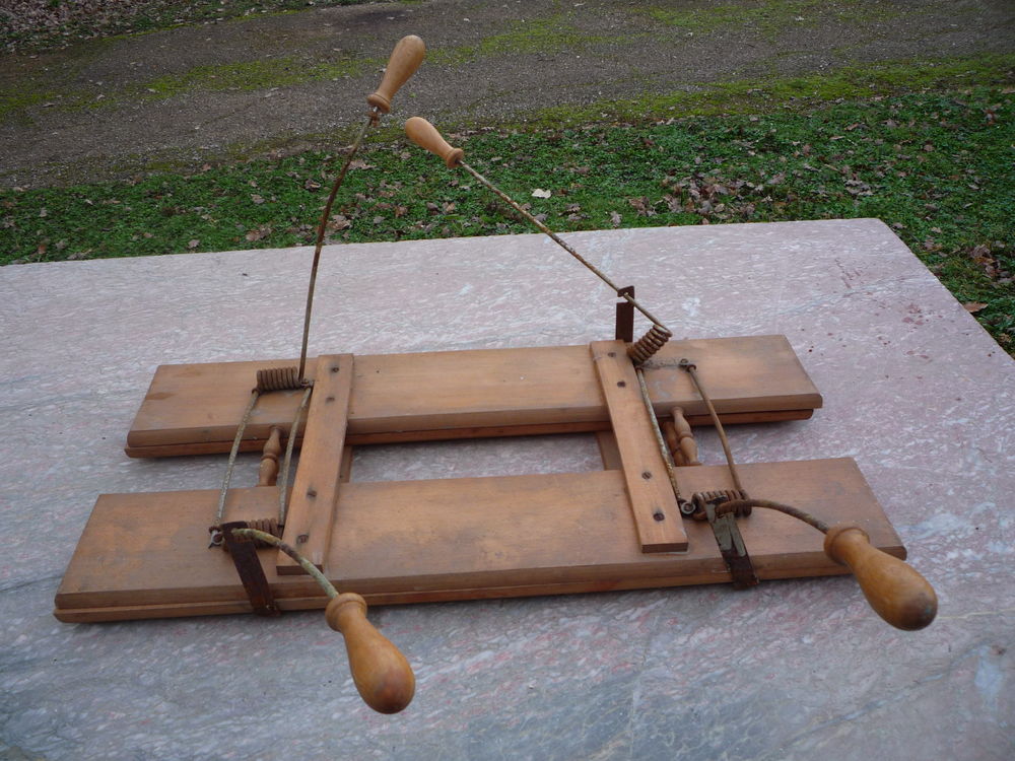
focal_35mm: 30
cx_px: 508
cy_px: 380
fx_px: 880
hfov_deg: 60.0
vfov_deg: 46.8
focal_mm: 5.2
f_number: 3.3
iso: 100
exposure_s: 1/40
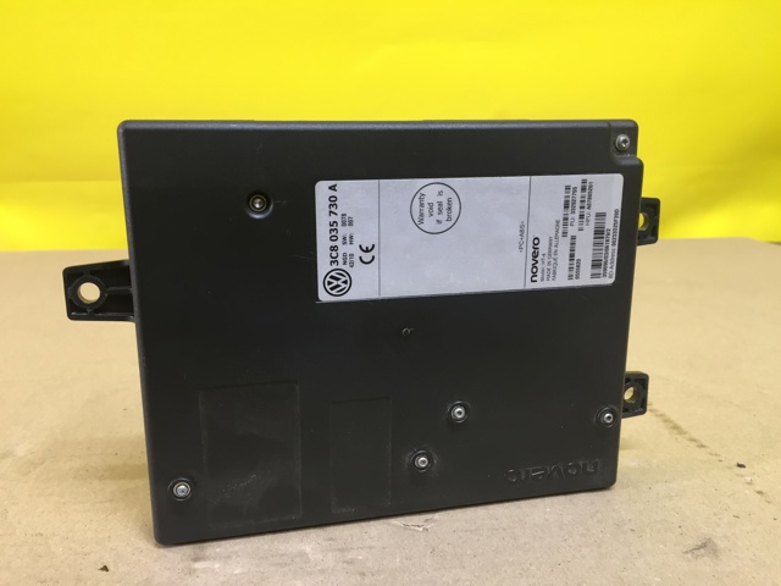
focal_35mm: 29
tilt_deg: -13.6
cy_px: 293
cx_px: 390
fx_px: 654
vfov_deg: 48.2
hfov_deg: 61.7
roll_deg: -0.6
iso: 80
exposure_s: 1/33
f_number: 2.2
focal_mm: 4.15
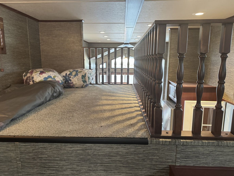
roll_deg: -1.4
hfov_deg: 69.4
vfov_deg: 54.9
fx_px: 169
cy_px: 88
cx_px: 115
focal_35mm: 25
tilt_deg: -10.6
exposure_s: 1/60
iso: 640
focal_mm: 6.76
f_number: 1.78
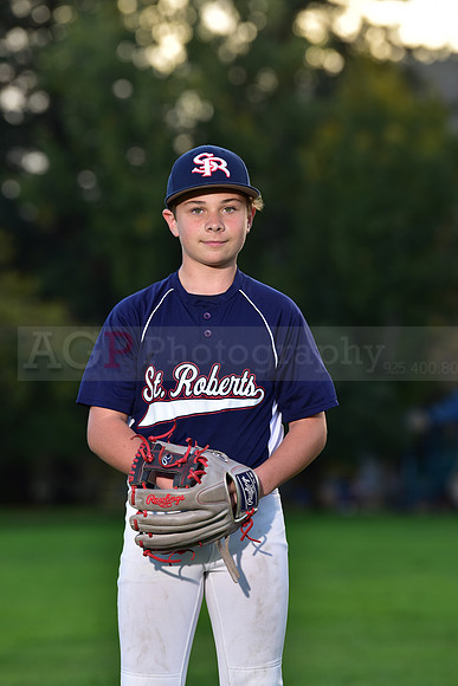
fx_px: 3242
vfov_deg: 12.1
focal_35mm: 170
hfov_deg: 8.1
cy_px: 343
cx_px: 229
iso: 200
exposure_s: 1/250
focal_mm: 170
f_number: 4.5
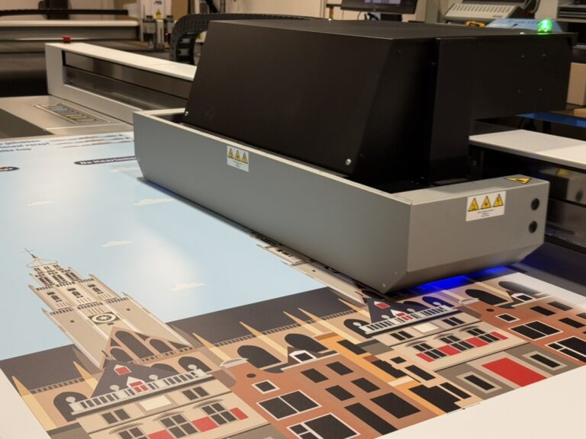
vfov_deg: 30.3
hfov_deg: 39.7
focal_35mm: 48
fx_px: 813
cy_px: 220
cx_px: 293
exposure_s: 1/242
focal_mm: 6.76
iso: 100
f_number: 1.78
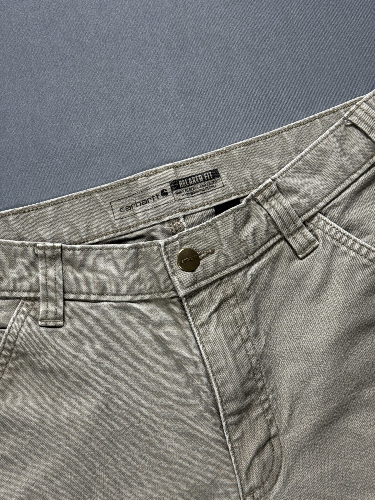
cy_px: 250
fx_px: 693
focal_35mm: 48
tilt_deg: -83.7
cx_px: 188
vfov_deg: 39.7
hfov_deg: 30.3
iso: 100
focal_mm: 6.76
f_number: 1.78
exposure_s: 1/60
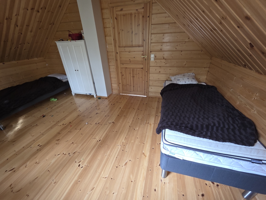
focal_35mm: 13
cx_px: 133
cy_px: 100
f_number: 2.2
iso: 125
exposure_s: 1/9.99
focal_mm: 2.2
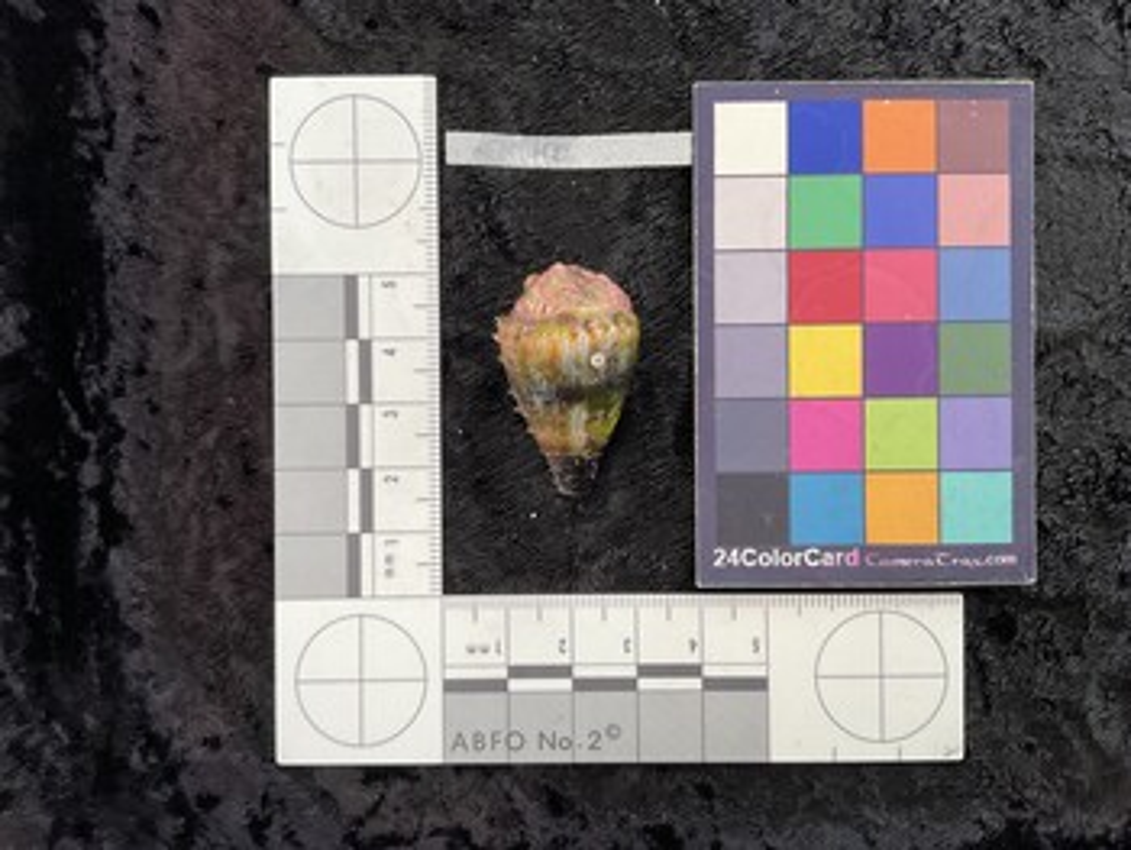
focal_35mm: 29
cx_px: 566
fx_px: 948
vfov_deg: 48.3
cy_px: 425
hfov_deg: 61.6
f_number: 1.8
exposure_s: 1/60
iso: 64
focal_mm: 3
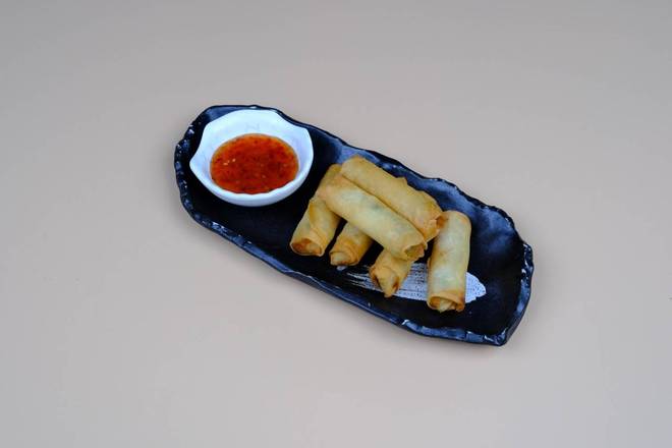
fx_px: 896
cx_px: 336
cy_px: 224
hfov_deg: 41.1
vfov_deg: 28.1
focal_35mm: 48
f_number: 10
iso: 200
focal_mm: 32.1
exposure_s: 1/200
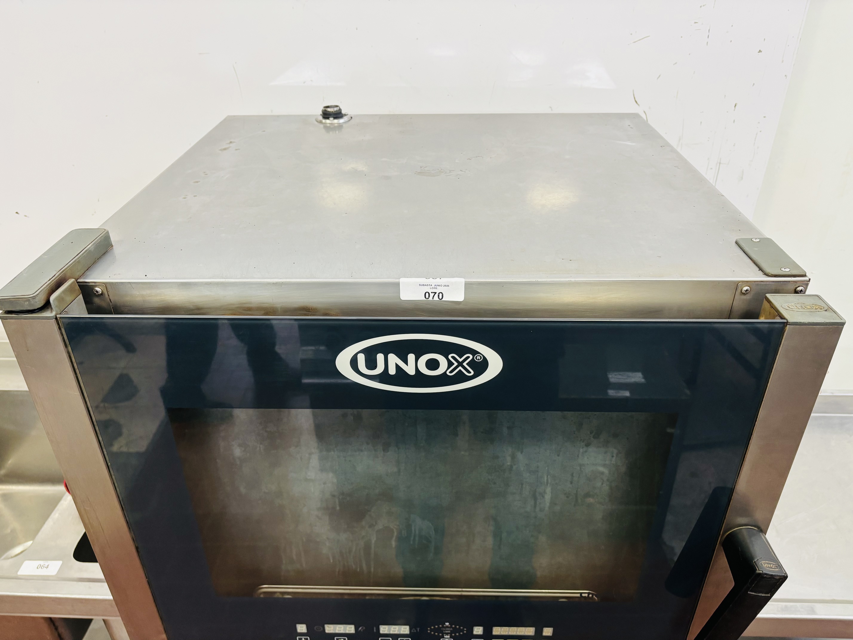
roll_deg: +1.4
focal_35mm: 26
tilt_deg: -32.1
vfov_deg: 53.1
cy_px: 320
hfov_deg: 67.3
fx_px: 641
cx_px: 426
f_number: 1.6
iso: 160
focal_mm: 5.96
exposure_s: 1/50
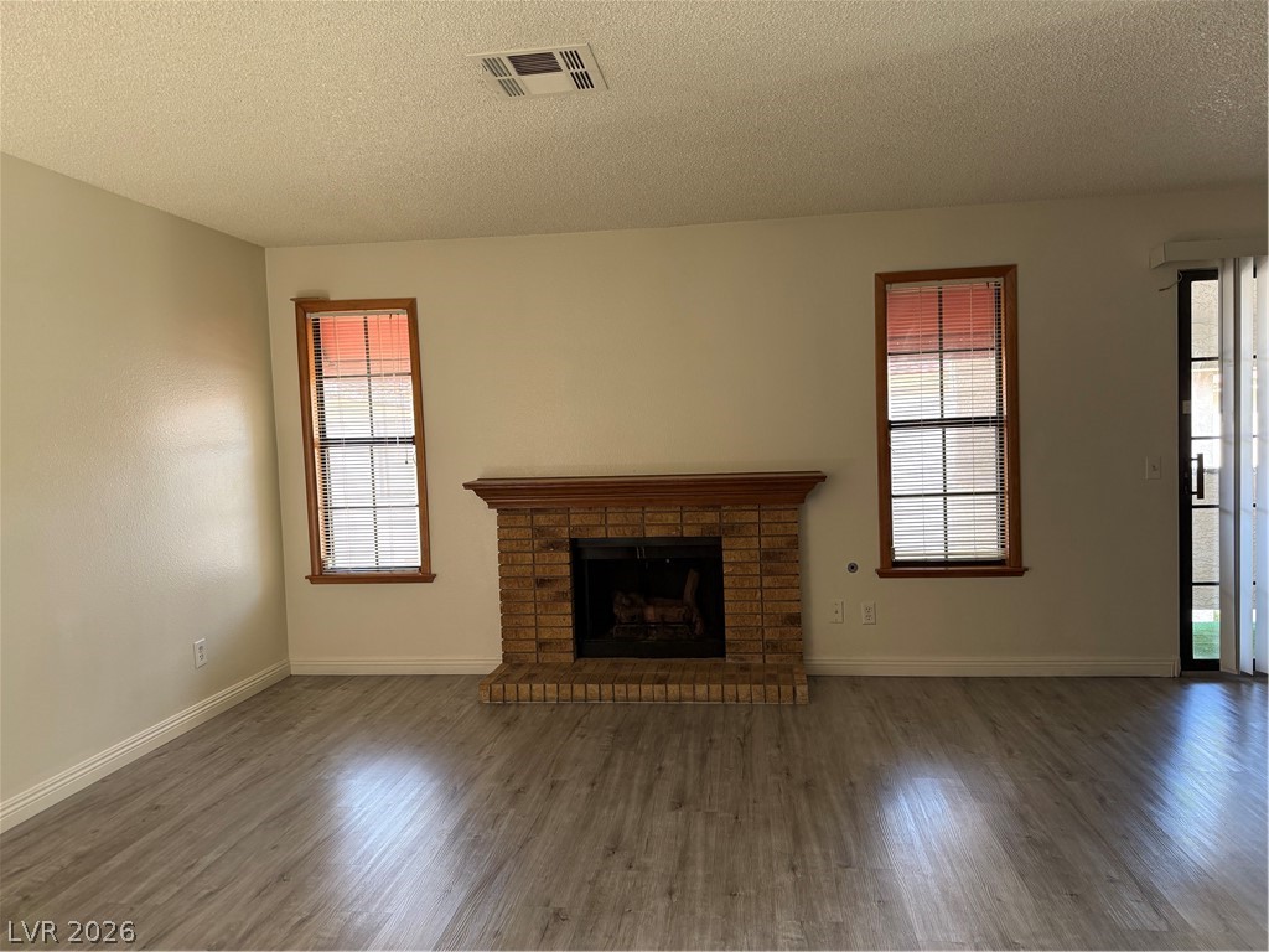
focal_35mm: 24
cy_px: 476
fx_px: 880
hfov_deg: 71.6
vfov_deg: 56.8
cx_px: 634
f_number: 1.78
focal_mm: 6.76
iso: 200
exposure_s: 1/112
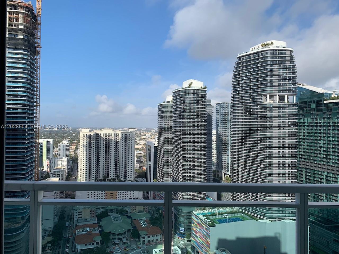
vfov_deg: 53.1
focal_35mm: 26
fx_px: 255
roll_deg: -0.1
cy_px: 127
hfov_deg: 67.3
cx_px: 170
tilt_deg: -0.2
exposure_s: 1/2481
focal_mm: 4.25
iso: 25
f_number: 1.8
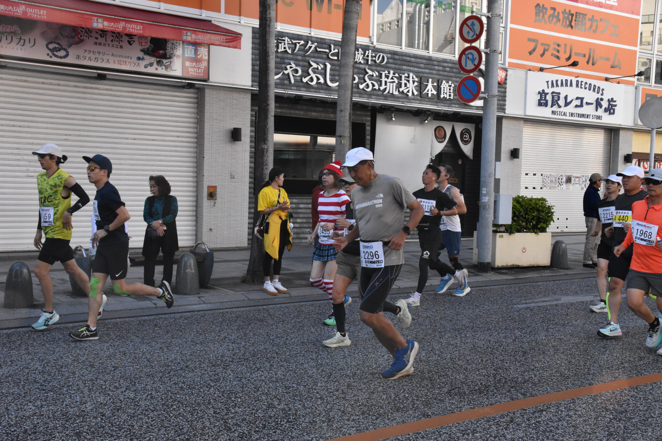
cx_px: 331
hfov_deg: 47.9
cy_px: 220
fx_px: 745
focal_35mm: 40
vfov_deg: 33.0
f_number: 13
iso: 2500
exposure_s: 1/640
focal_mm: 27
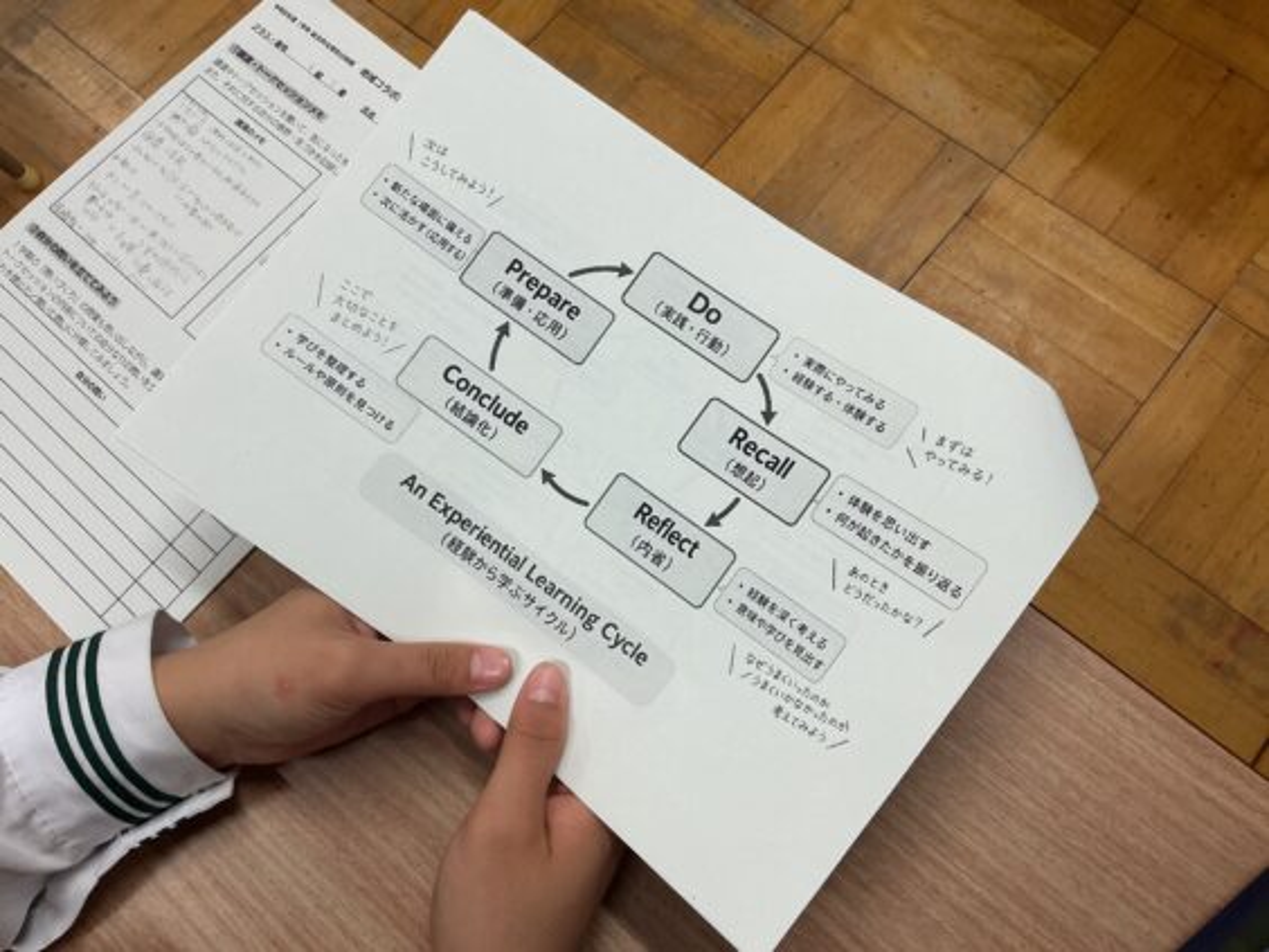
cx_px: 634
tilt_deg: -72.7
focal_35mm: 29
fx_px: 1063
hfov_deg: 61.7
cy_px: 476
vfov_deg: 48.2
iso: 32
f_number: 1.8
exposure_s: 1/100
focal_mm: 3
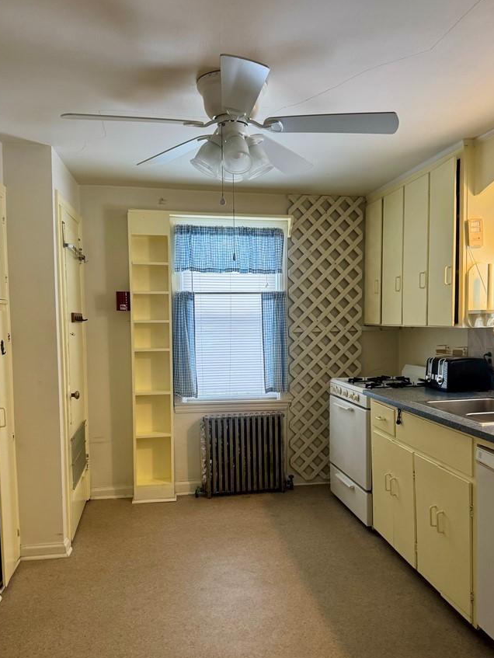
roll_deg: +0.7
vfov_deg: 61.5
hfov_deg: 48.2
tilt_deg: -4.8
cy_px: 357
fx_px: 551
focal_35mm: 29
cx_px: 275
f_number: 1.78
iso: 160
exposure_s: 1/60
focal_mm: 6.76
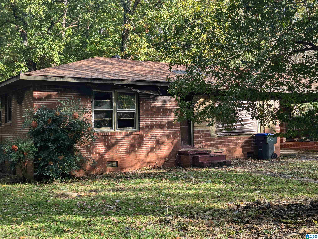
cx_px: 159
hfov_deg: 39.6
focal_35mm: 48
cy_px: 120
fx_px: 442
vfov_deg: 30.3
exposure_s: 1/442
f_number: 1.85
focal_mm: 6.81
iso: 38
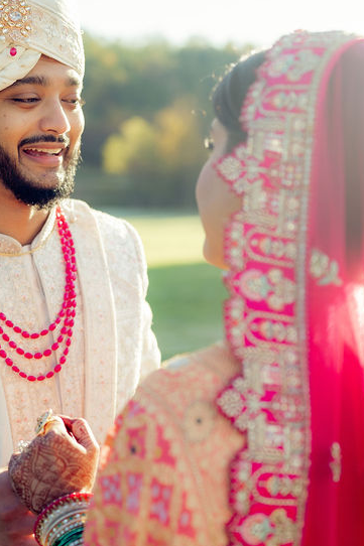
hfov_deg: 21.7
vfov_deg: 32.3
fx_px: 941
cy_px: 311
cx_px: 94
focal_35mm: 62
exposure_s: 1/1600
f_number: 2
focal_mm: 35
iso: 200
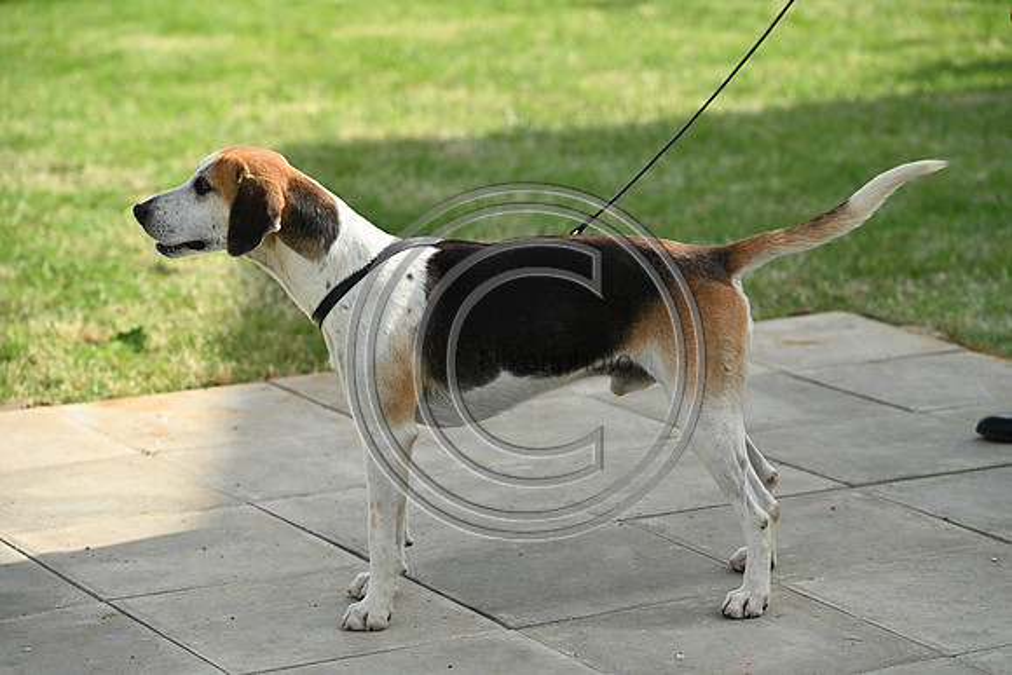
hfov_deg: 16.4
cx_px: 506
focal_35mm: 125
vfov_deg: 11.0
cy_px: 338
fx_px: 3515
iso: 220
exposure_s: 1/1000
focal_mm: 125
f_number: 4.5
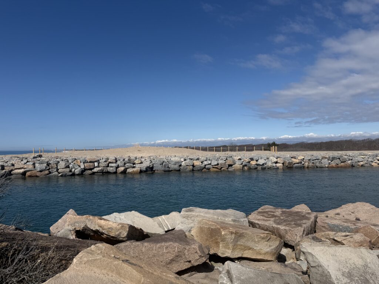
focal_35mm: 24
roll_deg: +0.3
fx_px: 263
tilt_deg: +1.0
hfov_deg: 71.6
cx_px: 190
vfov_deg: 56.8
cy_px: 142
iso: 80
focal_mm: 6.76
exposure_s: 1/8130
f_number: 1.78
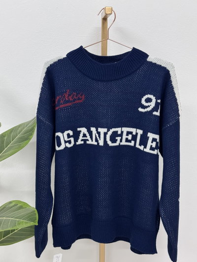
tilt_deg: -12.9
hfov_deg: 30.3
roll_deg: +0.3
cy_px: 131
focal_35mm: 48
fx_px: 364
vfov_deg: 39.6
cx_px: 98
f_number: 1.78
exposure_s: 1/33
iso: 320
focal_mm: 6.76
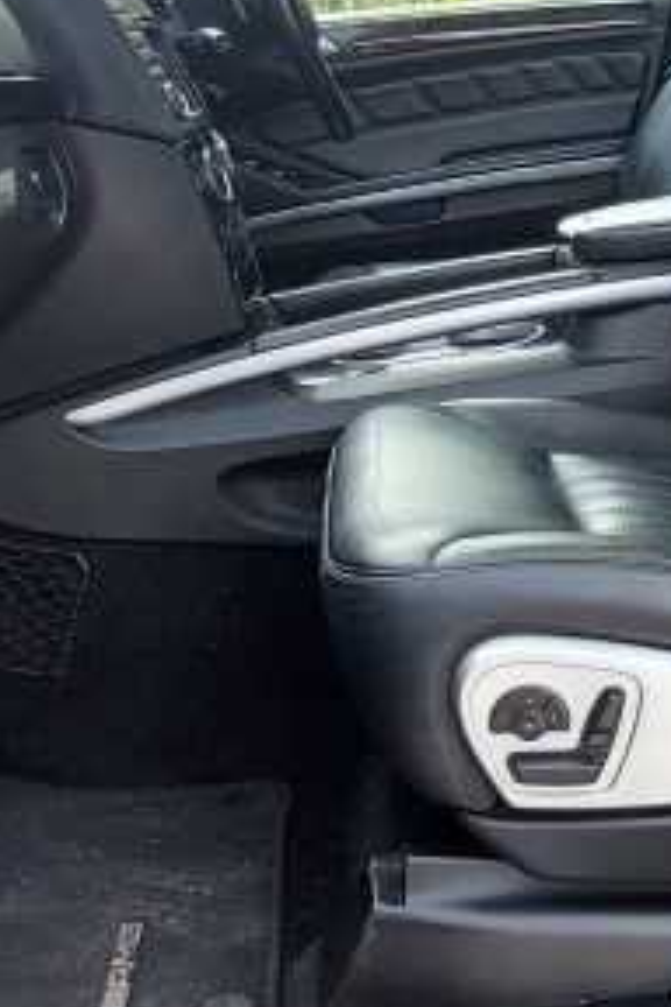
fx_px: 1342
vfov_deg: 41.1
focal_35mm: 48
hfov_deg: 27.4
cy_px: 448
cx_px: 552
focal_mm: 1.74
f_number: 2.2
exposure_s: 1/102
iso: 50
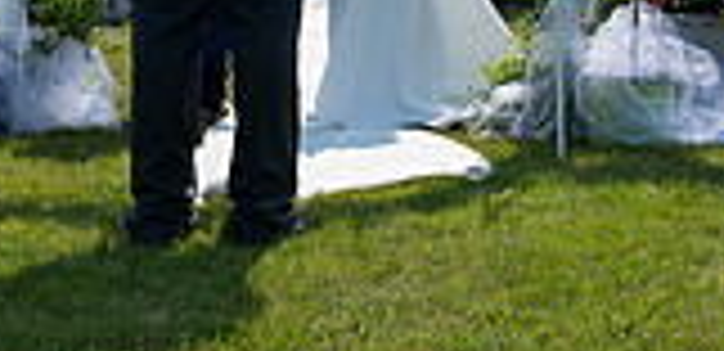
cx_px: 296
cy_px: -232
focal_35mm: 96
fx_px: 1785
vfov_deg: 10.7
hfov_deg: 22.9
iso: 100
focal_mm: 24
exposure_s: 1/400
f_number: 7.1
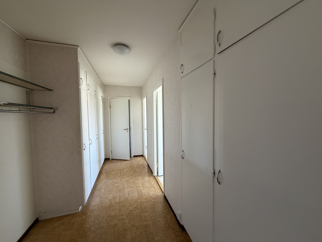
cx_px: 161
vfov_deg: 85.7
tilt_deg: -2.2
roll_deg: +0.6
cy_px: 121
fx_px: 130
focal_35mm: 14
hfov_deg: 102.1
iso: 320
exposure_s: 1/64
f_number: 2.2
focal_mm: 2.22
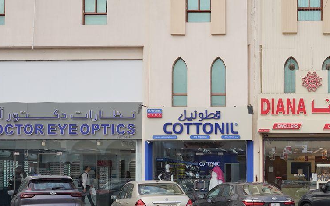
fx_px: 584
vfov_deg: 19.9
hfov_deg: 30.4
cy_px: 151
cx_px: 286
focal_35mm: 65
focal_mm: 24
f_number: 11
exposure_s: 1/100
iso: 100
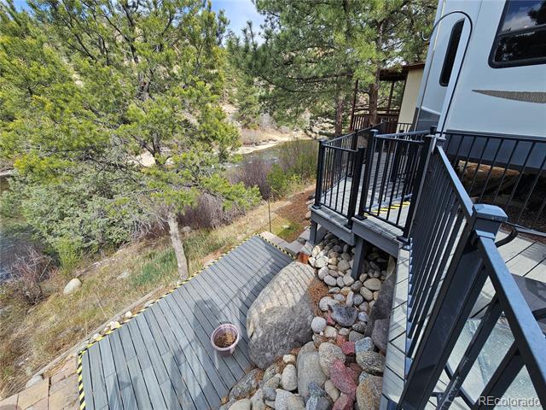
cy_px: 205
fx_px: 205
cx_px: 273
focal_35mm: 13
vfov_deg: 89.9
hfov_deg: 106.2
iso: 50
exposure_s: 1/604
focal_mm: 2.2
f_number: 2.2
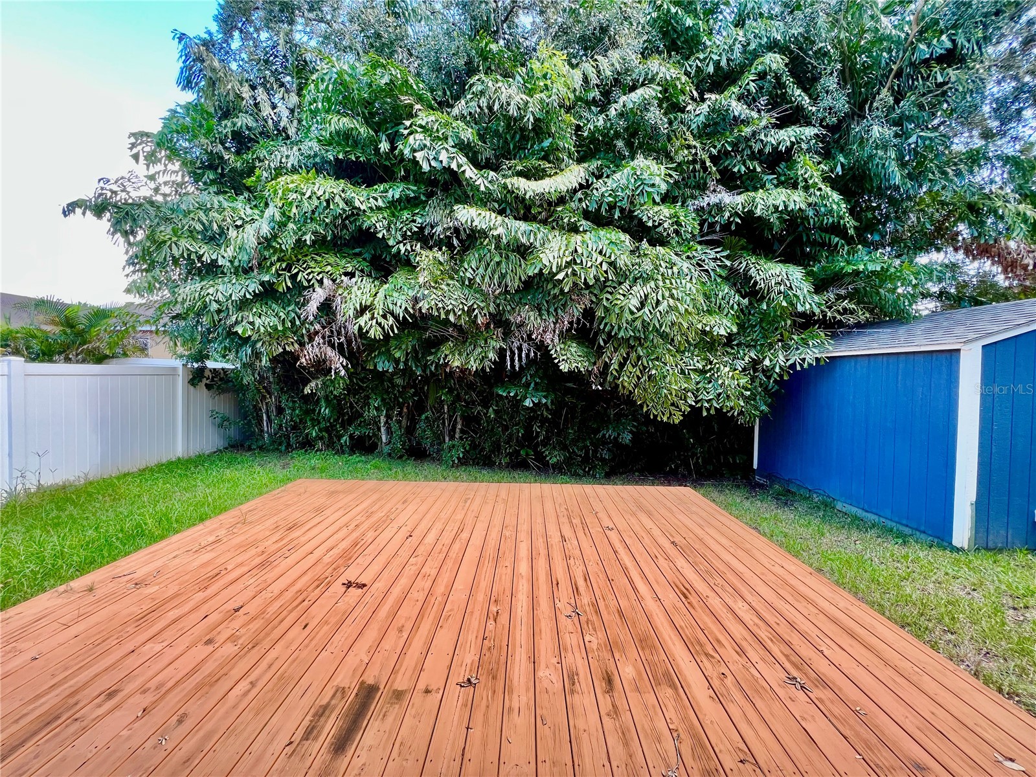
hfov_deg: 106.2
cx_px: 518
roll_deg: -0.6
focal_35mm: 13
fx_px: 389
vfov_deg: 89.9
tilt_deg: -0.8
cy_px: 388
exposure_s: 1/99
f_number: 1.8
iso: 40
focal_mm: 1.57
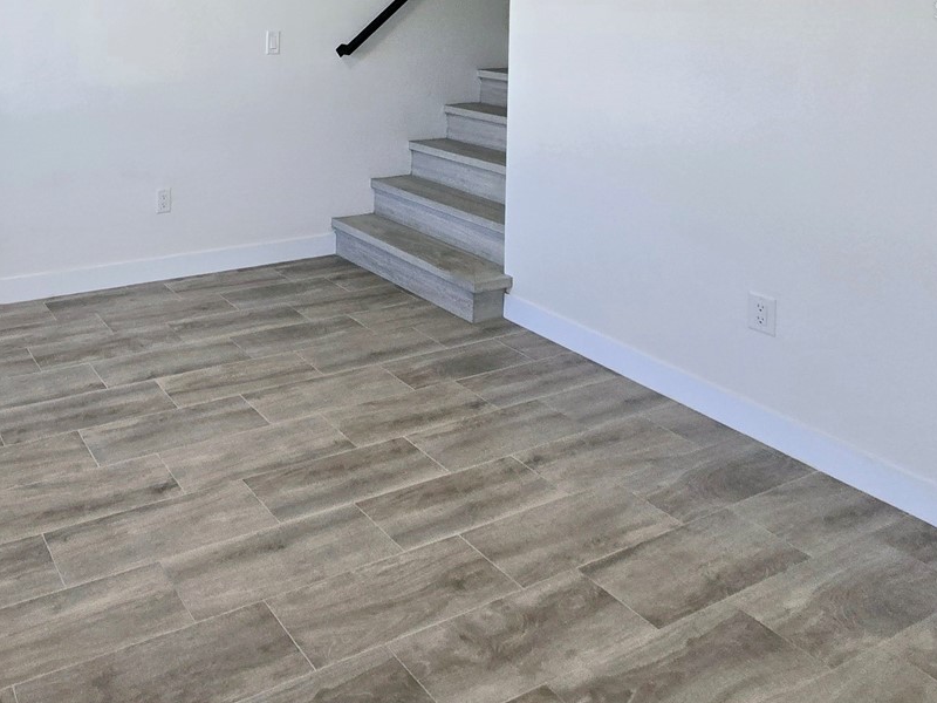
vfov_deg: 45.3
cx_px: 108
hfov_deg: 58.4
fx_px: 704
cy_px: 9
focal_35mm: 26
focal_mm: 2.2
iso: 80
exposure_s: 1/120
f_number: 2.2
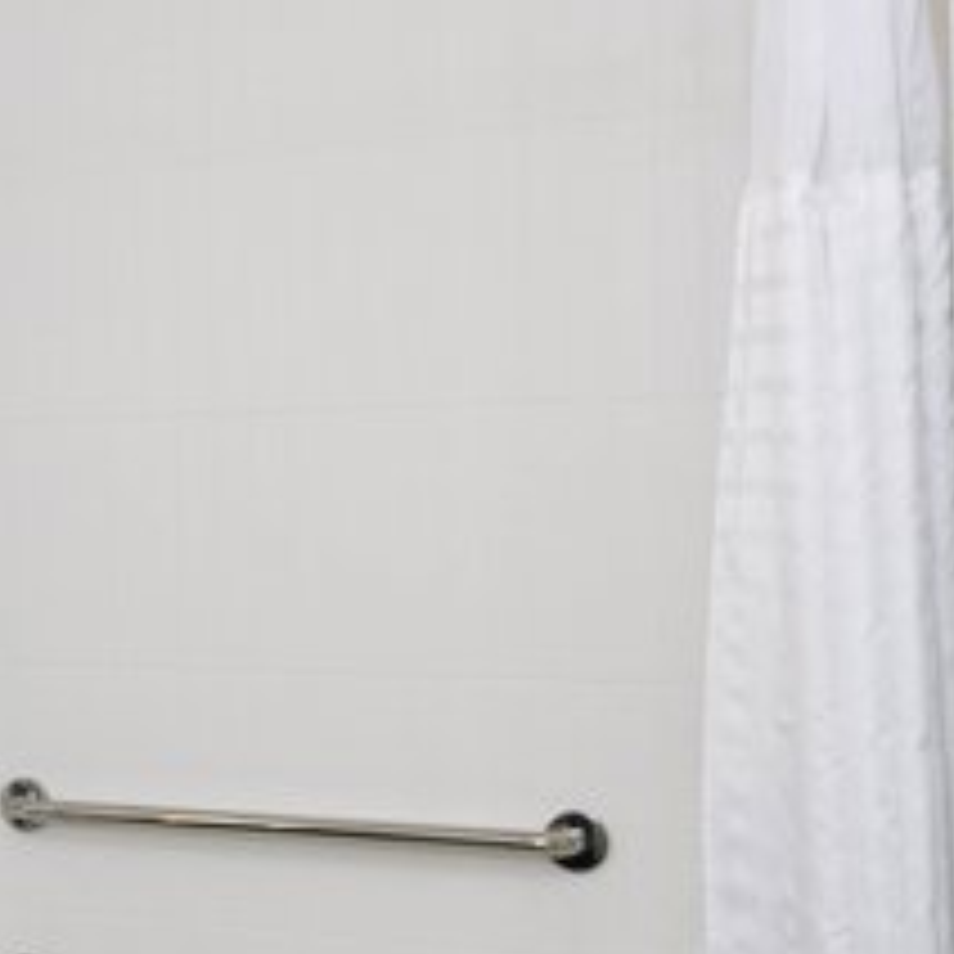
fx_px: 1952
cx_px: -220
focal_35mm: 63
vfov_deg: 27.5
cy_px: 511
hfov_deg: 24.6
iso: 140
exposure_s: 1/125
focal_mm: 13
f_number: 5.6
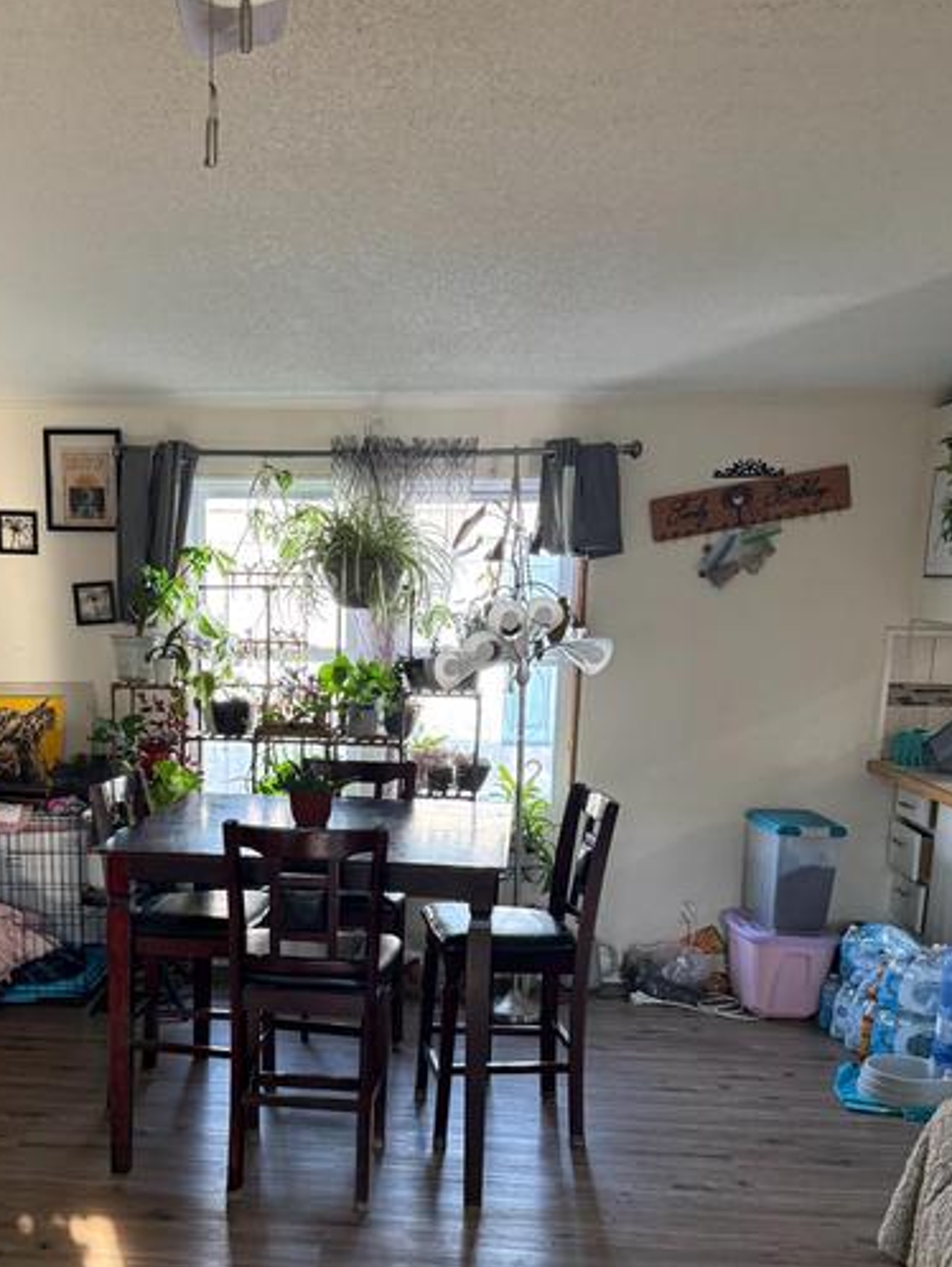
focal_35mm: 37
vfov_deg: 48.9
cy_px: 883
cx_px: 290
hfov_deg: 38.1
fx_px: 1356
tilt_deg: -11.1
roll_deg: -1.1
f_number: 1.78
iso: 200
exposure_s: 1/79
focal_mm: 6.76
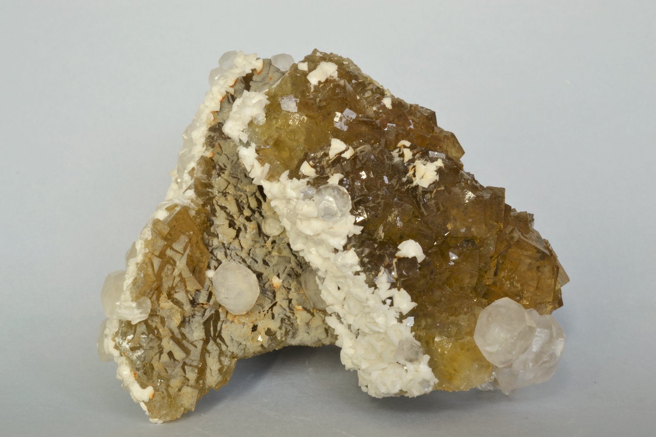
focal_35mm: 60
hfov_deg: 33.4
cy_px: 218
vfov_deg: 22.6
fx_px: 1093
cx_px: 328
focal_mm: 40
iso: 100
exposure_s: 1.6
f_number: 25
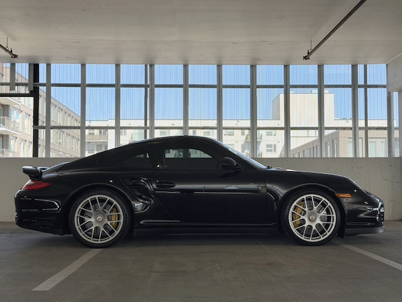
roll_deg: -0.2
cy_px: 151
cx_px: 201
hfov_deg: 39.7
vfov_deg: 30.3
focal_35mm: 48
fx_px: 557
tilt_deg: +3.7
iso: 64
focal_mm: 6.76
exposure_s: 1/1133
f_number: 1.78
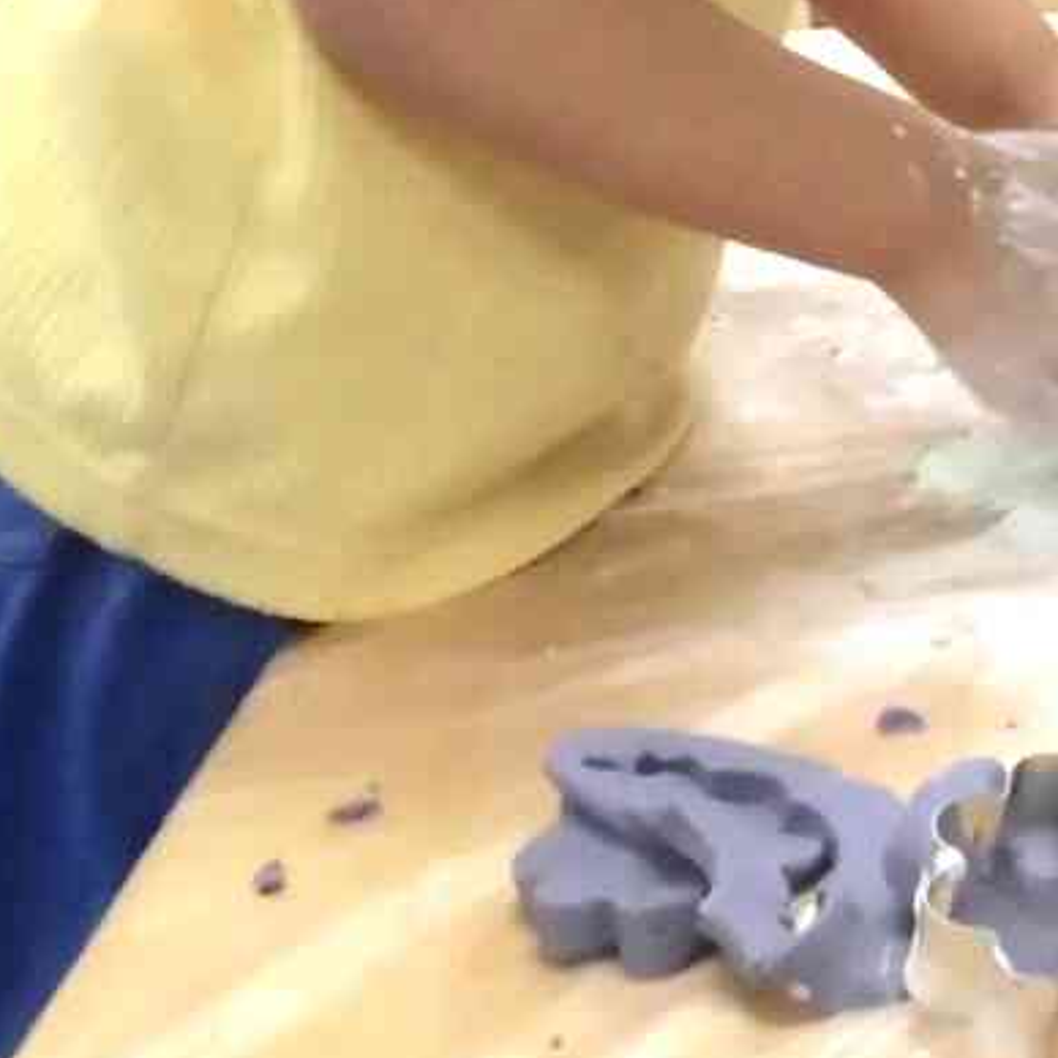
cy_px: -494
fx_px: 3873
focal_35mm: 112
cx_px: 1715
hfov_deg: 14.3
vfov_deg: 14.6
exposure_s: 1/40
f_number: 3.1
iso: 250
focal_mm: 4.3
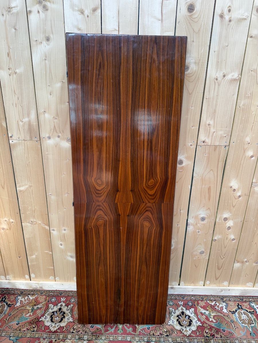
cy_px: 172
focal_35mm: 24
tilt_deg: -20.5
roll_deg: -1.6
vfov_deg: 71.6
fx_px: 239
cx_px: 129
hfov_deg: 56.8
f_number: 1.78
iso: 100
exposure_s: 1/100
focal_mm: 6.76
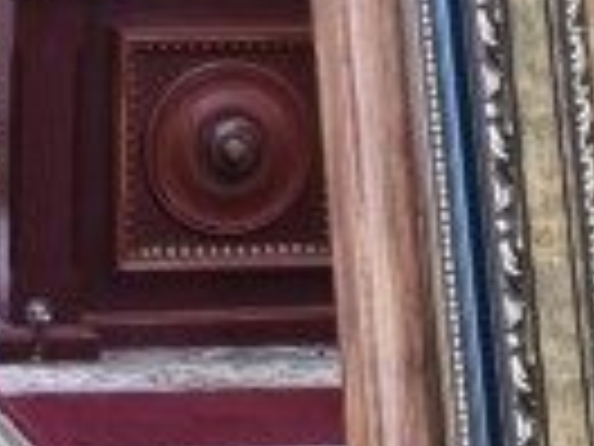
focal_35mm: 179
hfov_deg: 10.9
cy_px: 360
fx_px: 3072
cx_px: 4
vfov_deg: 8.3
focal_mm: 5.35
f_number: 1.7
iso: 400
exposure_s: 1/100
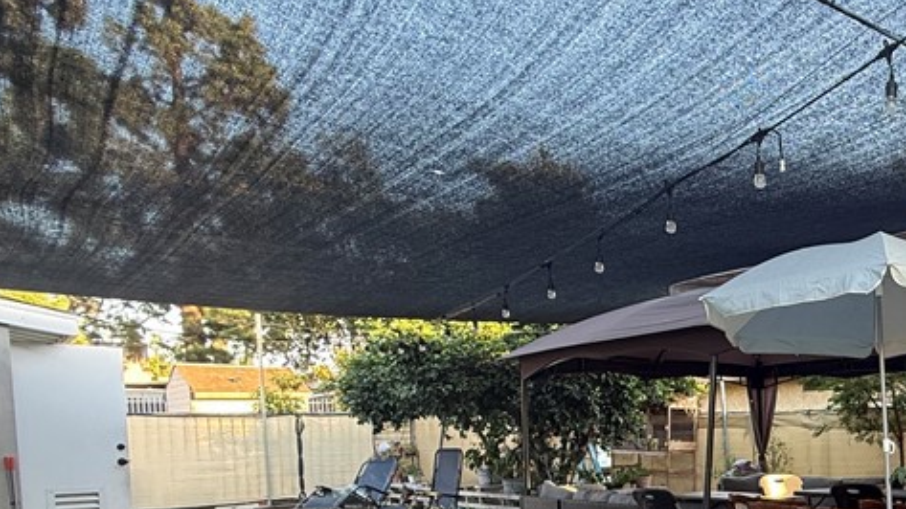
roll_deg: +1.1
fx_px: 793
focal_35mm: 33
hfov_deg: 49.0
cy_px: 476
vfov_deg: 33.4
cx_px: 902
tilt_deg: -2.8
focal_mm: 2.22
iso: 160
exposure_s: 1/99
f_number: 2.2
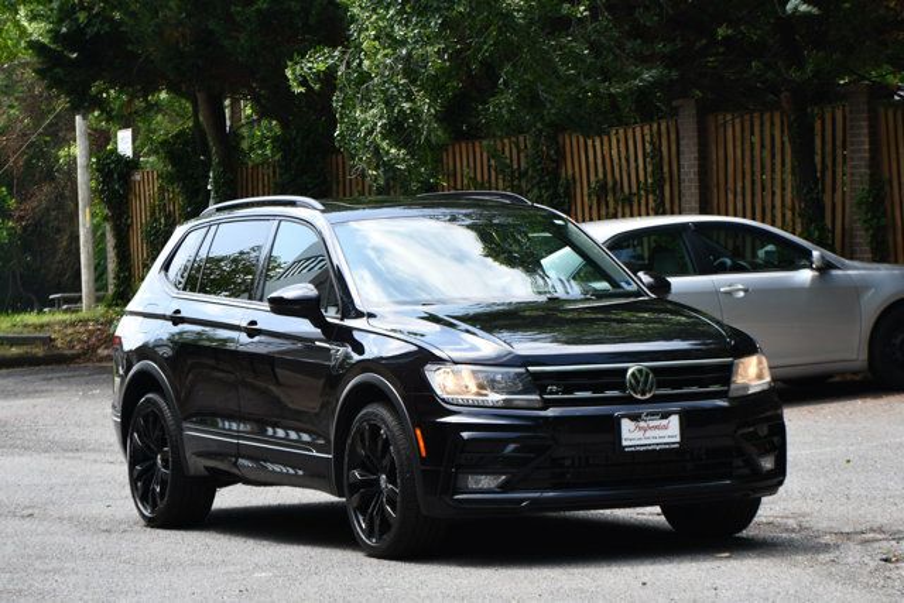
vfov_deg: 11.2
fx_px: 3089
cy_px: 302
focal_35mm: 123
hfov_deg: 16.6
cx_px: 452
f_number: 8
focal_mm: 82
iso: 140
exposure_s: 1/250
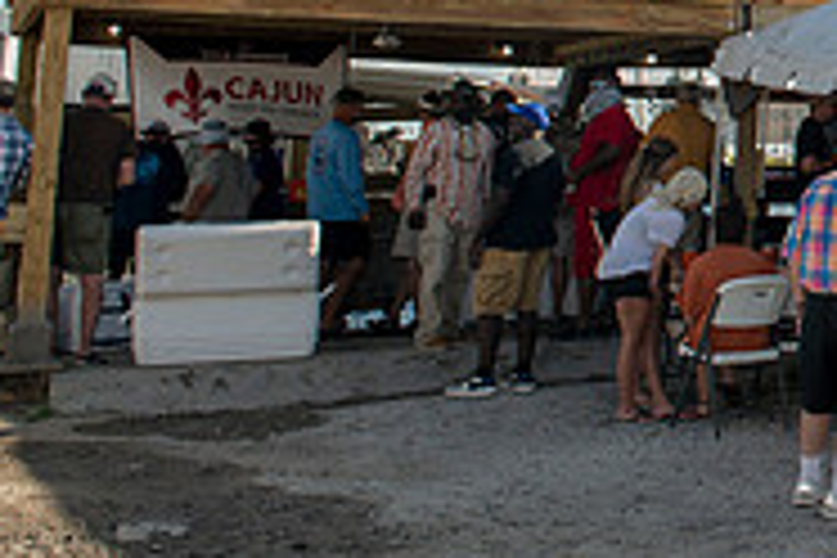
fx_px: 1744
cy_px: -99
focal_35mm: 75
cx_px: 1210
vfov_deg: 17.4
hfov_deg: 22.7
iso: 50
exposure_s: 1/125
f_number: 7.1
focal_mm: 24
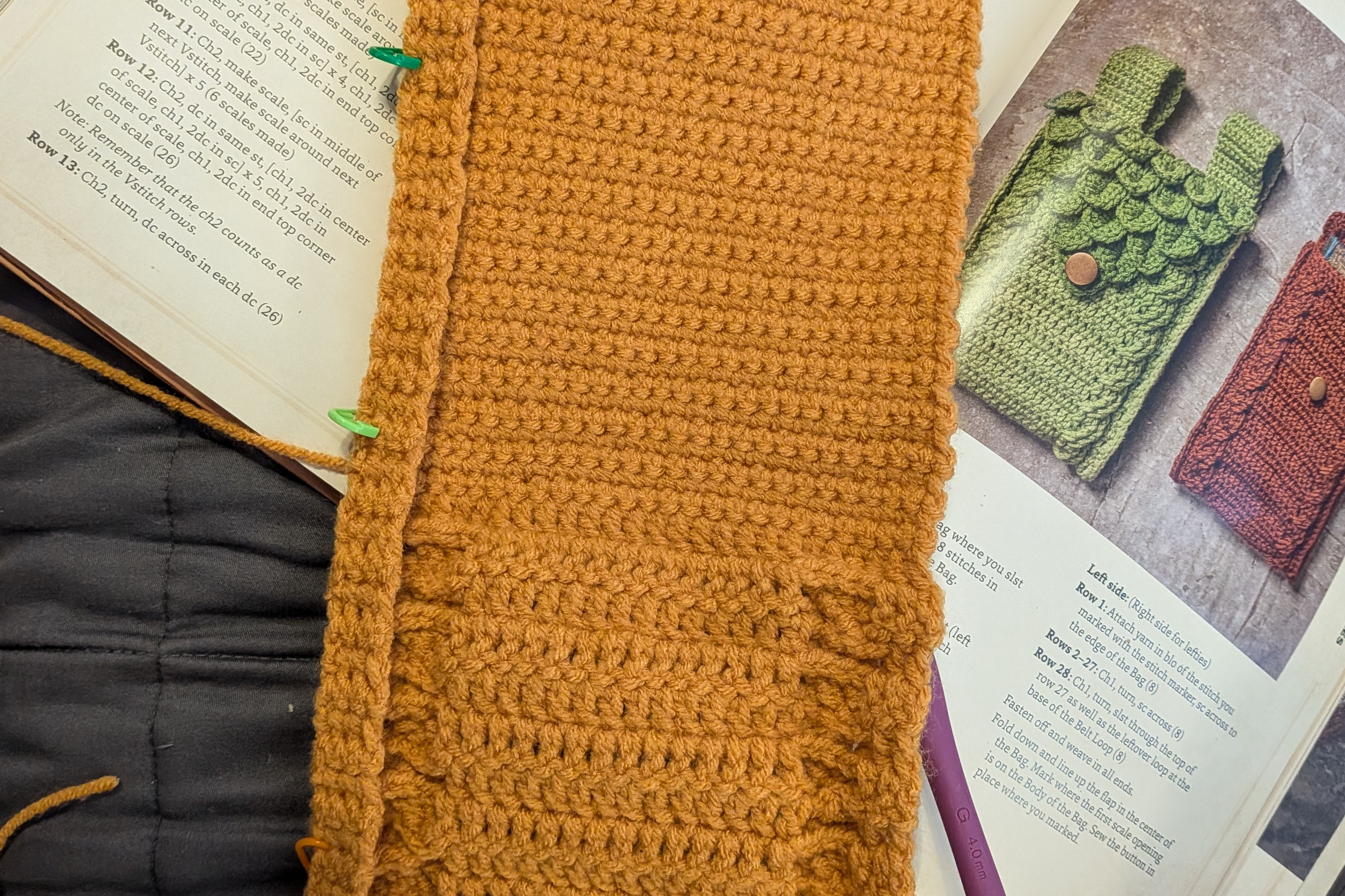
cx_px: 664
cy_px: 431
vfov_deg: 38.9
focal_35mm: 34
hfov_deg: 55.8
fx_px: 1270
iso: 343
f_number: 1.7
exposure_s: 1/24
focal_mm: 4.53
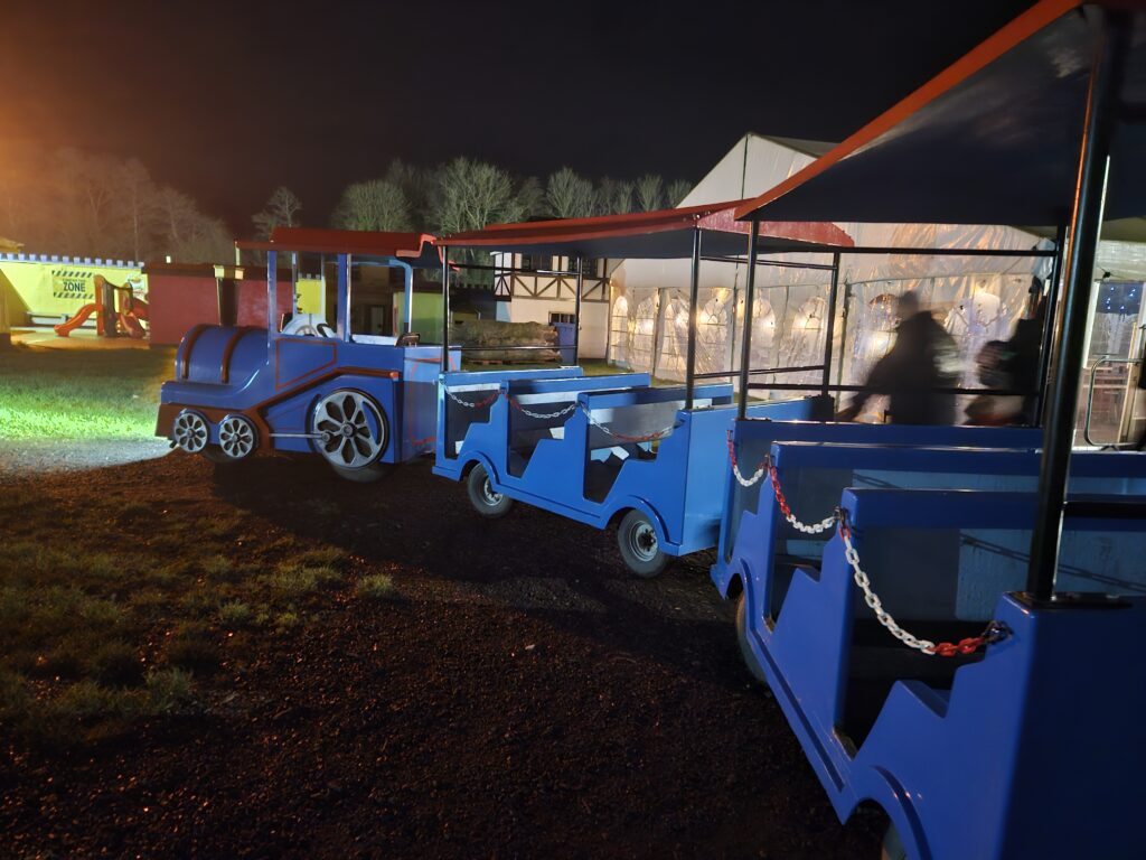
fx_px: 761
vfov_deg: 58.9
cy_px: 430
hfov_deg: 73.9
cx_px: 573
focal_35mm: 23
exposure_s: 1/8
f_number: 1.8
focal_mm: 5.4
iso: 1600
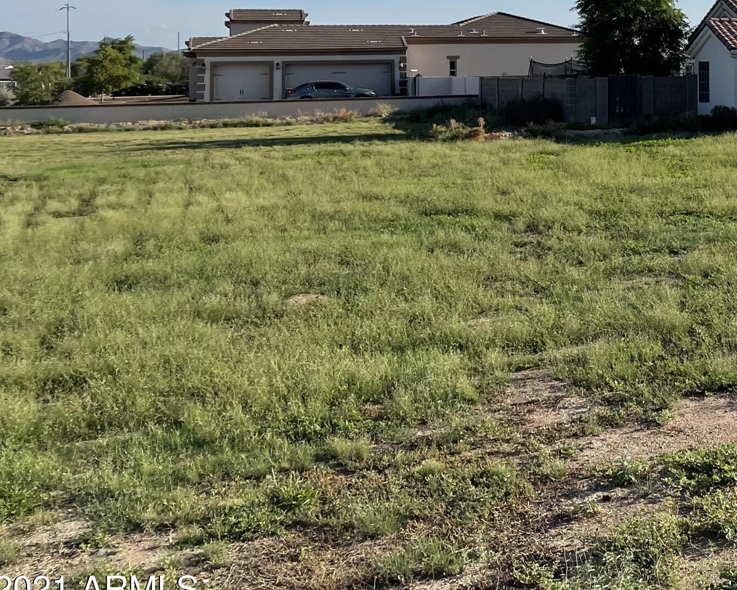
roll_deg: +0.7
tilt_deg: +2.7
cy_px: 25
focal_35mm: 57
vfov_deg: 25.6
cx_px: 818
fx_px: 1243
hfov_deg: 29.6
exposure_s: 1/4831
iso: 32
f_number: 1.6
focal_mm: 4.2
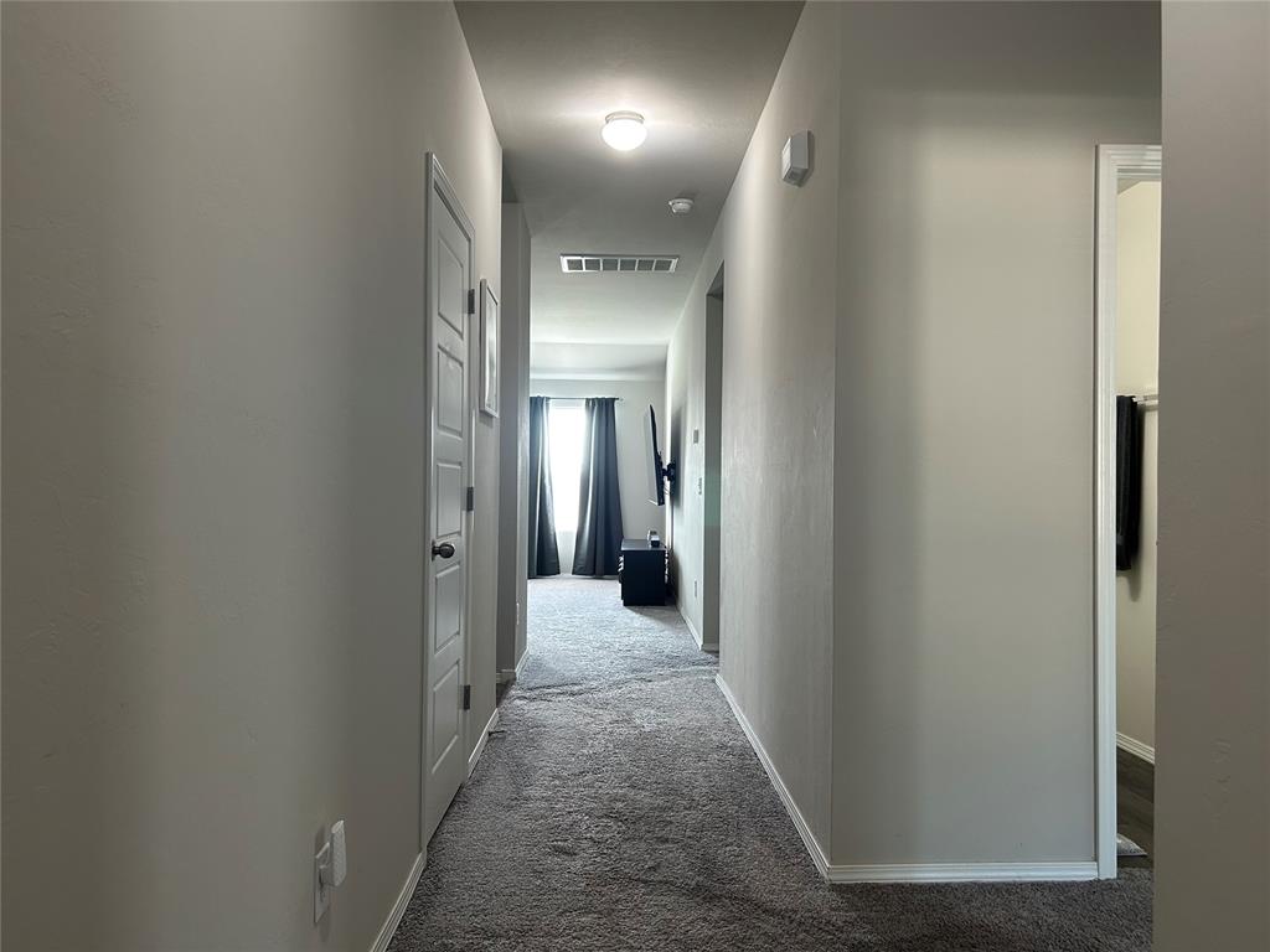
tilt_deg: +0.0
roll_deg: -0.2
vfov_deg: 53.1
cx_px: 635
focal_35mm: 26
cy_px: 476
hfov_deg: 67.3
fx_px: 954
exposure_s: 1/60
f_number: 1.5
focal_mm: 5.7
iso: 100
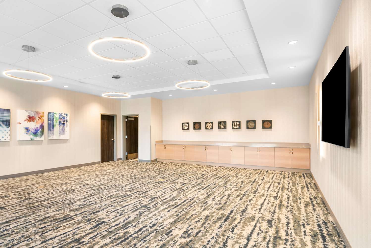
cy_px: 124
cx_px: 186
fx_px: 175
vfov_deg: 70.4
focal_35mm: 17
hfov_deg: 93.3
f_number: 8
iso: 400
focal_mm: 17
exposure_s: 1/4
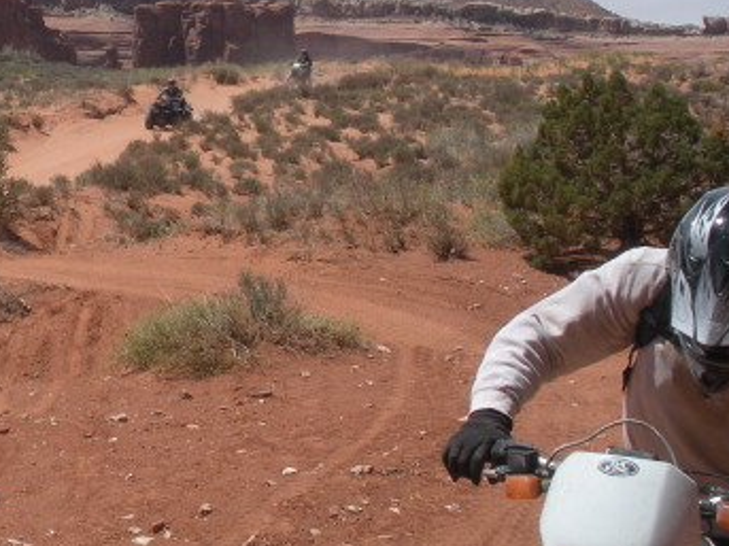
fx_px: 1768
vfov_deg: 17.2
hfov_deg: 22.5
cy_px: 28
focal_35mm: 84
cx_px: 21
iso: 64
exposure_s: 1/460
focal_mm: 6.3
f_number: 5.6
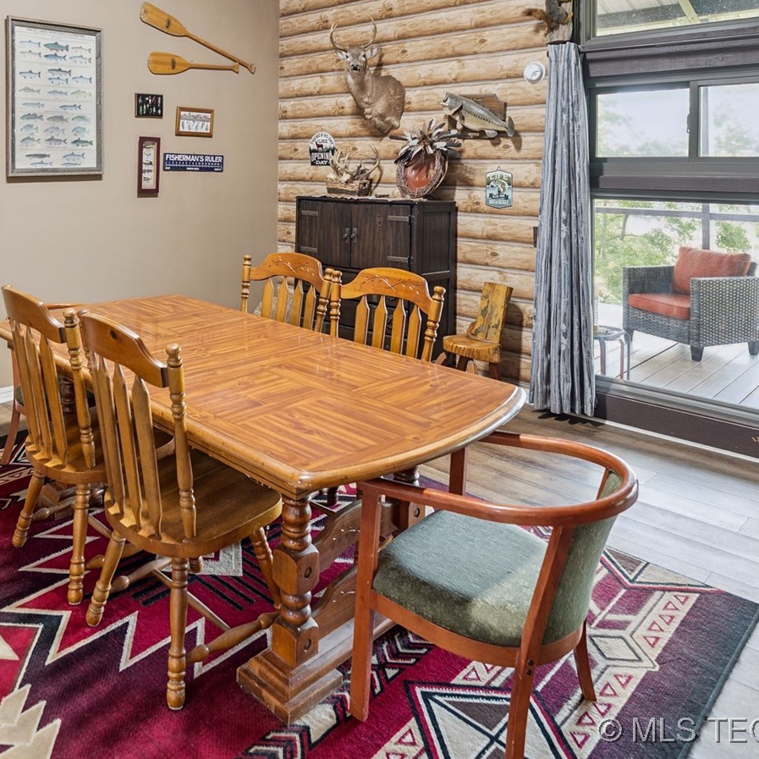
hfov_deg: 55.3
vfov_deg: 54.4
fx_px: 698
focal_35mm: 28
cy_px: 189
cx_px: 228
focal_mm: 14.6
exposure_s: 1/13
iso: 400
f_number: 2.8
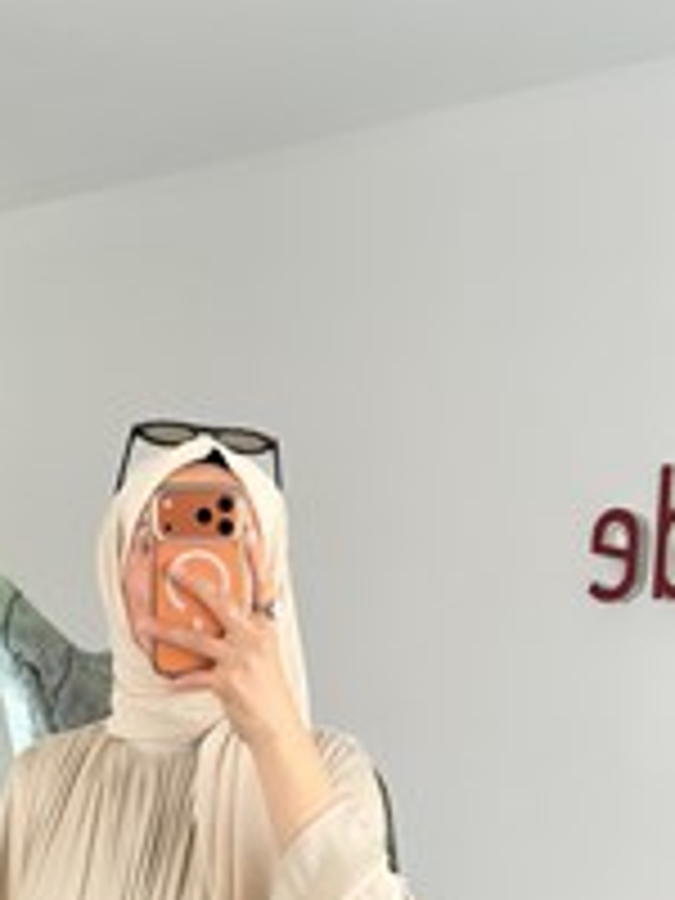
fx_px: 2574
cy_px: 889
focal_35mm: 99
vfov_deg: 19.3
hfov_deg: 14.8
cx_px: 117
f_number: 1.78
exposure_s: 1/168
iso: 50
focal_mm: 6.76
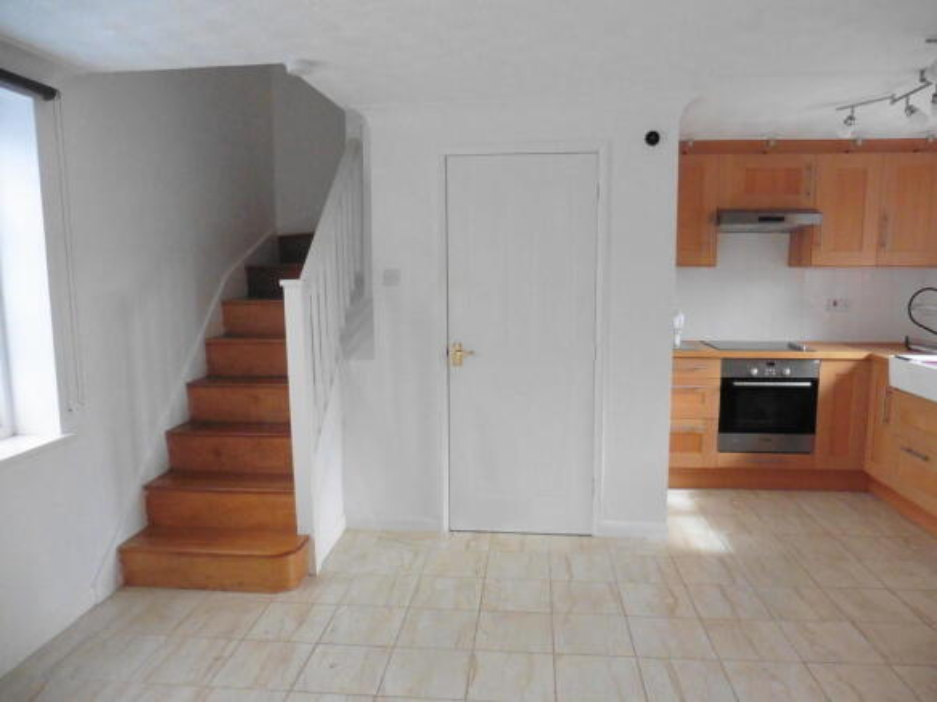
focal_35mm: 24
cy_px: 351
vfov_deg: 56.8
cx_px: 468
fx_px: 650
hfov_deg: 71.6
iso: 1000
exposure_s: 1/500
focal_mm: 4.3
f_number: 3.3
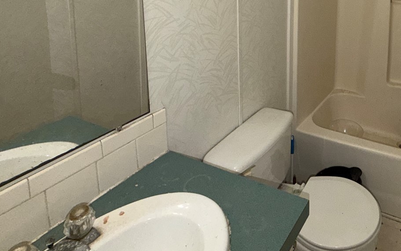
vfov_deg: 41.0
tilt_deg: -6.9
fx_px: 284
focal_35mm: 26
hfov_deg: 61.7
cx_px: 345
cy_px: -5
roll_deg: -1.1
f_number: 2.2
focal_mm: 2.22
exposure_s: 1/60
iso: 80
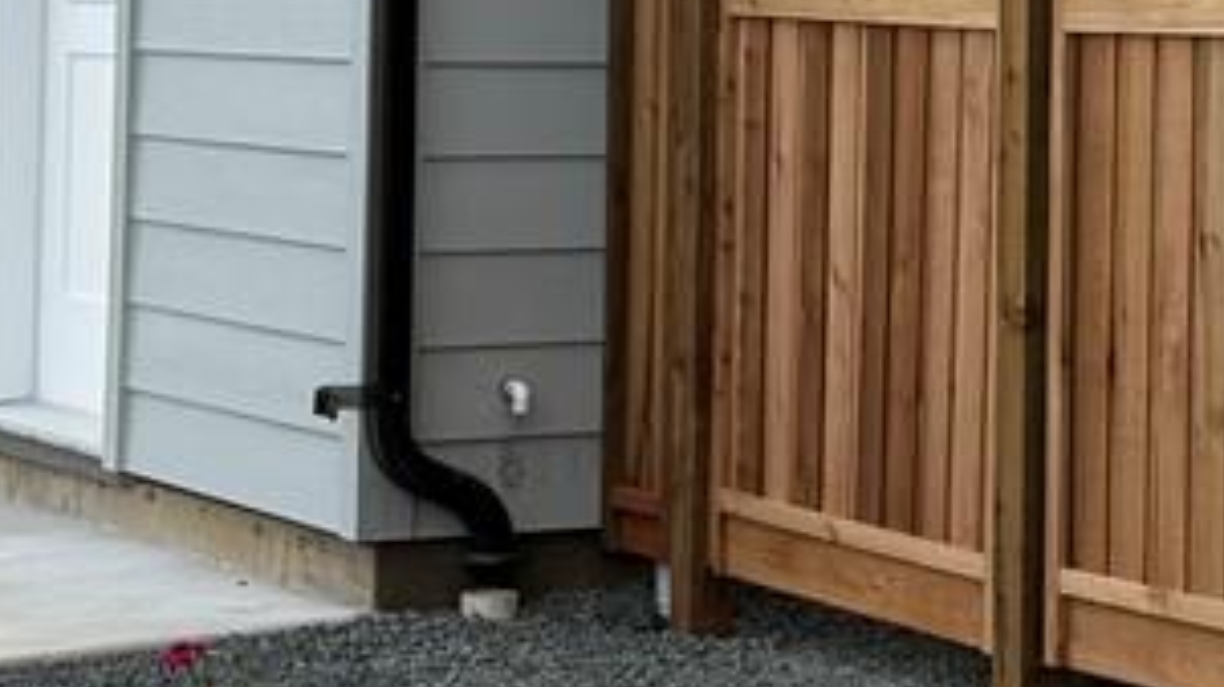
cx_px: 1126
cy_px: -228
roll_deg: -0.4
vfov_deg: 8.6
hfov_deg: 15.3
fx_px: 4509
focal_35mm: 139
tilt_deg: +2.5
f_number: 1.78
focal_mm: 6.76
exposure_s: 1/5319
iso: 100
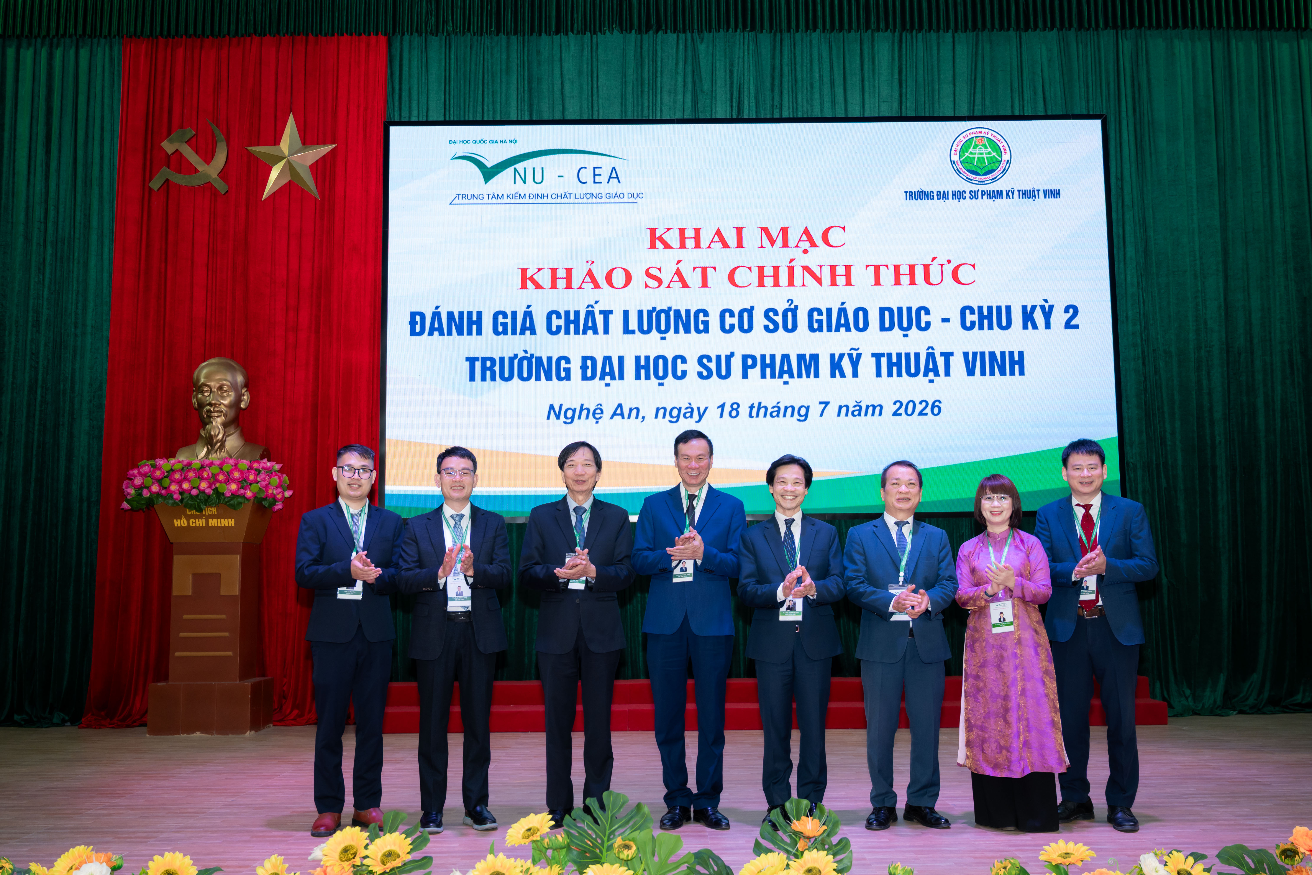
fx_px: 1239
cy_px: 438
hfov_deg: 55.8
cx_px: 656
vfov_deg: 38.9
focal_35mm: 34
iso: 800
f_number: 4
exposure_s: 1/125
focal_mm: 34
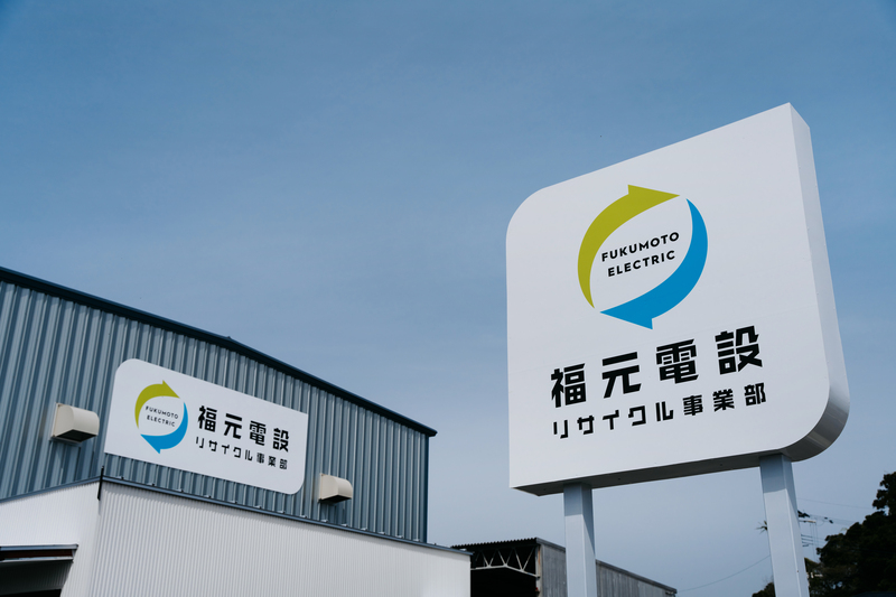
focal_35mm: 39
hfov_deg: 49.1
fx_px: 980
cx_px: 448
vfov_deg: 33.9
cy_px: 298
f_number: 5.6
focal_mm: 39.4
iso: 100
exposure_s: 1/2500
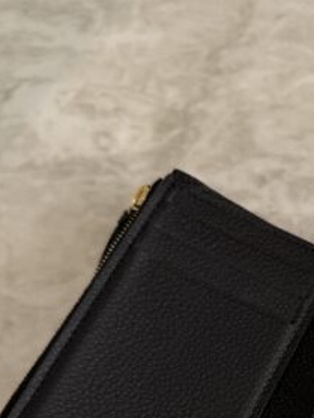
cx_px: 388
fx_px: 833
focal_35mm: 69
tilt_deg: -67.1
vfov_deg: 25.8
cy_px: 474
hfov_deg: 19.9
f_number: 1.78
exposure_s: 1/120
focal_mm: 6.76
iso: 100
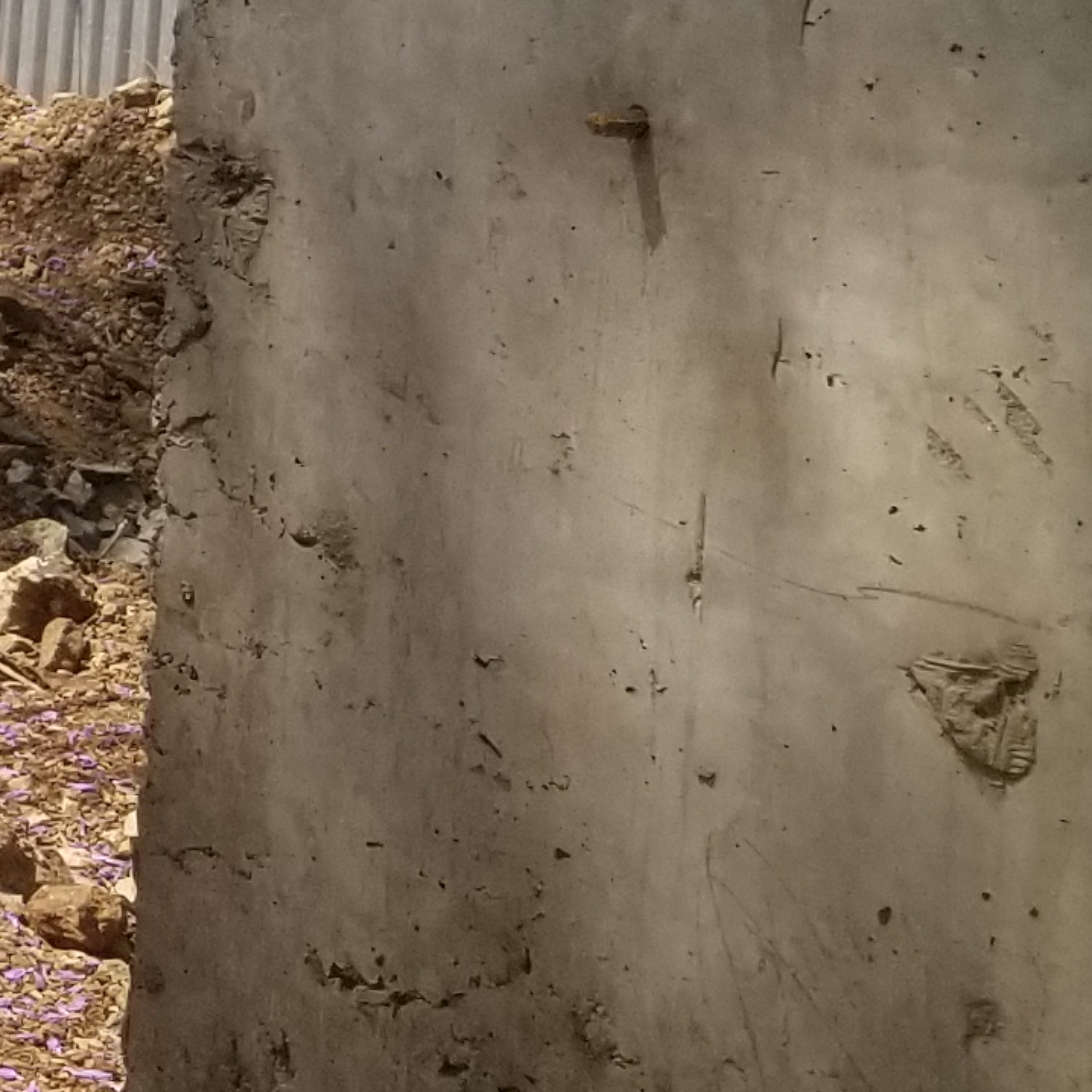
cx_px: -1382
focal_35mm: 129
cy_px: -342
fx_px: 4604
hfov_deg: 11.5
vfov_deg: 13.1
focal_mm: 4.25
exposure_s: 1/2152
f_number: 1.7
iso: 50
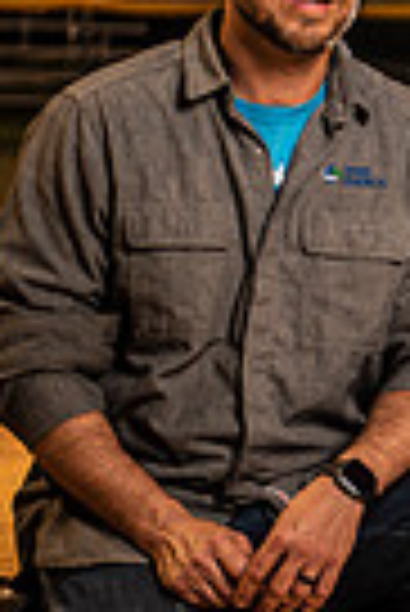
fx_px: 4805
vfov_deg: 7.3
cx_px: 1225
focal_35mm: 282
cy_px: 272
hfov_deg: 4.7
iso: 64
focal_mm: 66
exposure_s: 1/100
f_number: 4
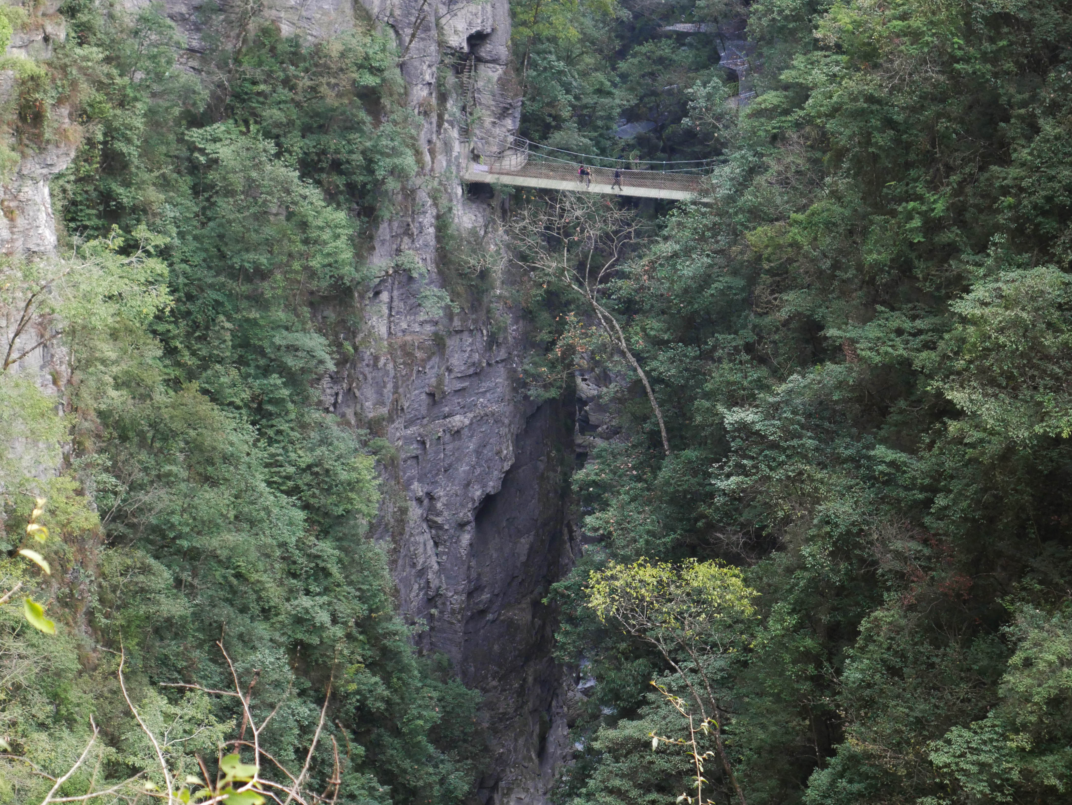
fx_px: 2633
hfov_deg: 23.0
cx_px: 537
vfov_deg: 17.4
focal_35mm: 85
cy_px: 396
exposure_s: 1/100
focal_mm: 39
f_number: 5.6
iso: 2000
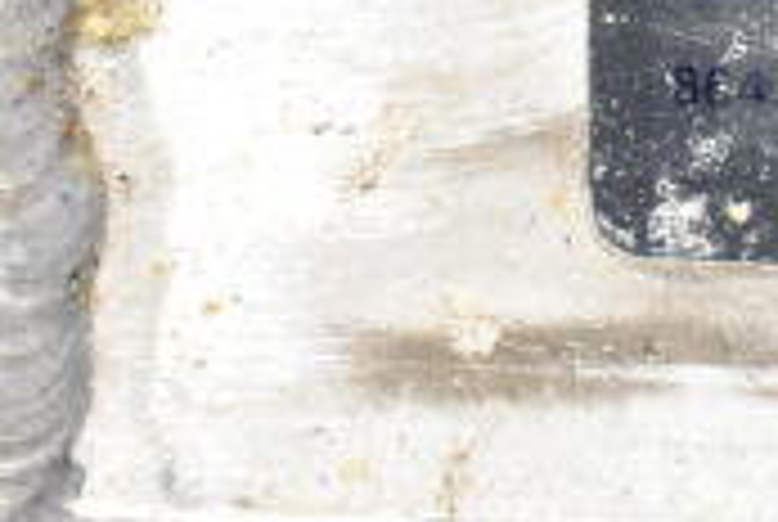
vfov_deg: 5.8
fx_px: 5147
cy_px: -209
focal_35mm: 238
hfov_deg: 8.4
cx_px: 1219
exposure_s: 1/500
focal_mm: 45
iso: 1600
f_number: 11
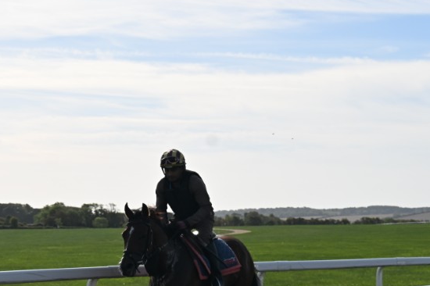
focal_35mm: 110
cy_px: 189
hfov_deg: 18.6
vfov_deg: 12.4
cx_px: 159
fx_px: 1314
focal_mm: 35
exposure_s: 1/500
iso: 100
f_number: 8
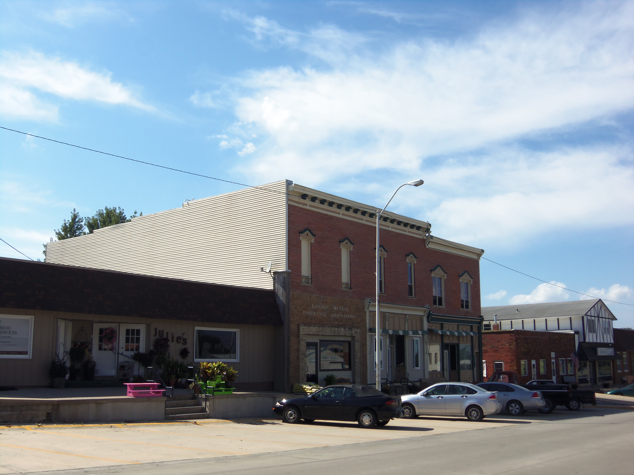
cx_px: 317
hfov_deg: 49.0
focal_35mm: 38
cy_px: 238
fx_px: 696
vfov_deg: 37.7
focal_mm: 6.8
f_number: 11.7
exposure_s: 1/80
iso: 64
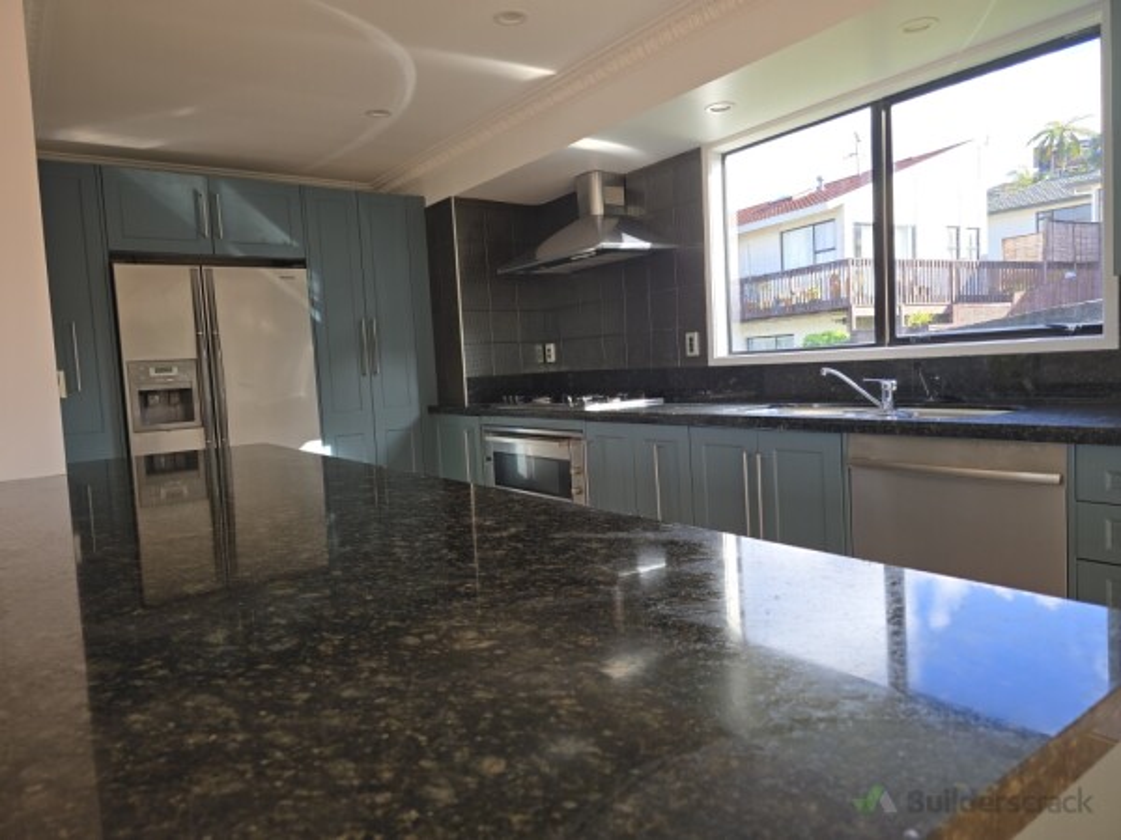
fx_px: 745
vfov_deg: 58.9
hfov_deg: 73.9
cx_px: 560
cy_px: 420
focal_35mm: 23
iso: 32
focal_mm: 6.3
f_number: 1.7
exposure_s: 1/180
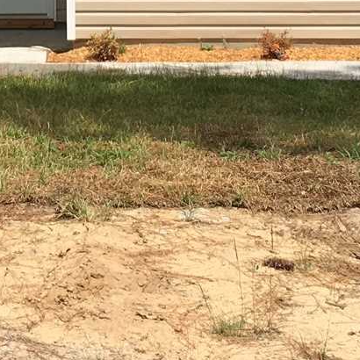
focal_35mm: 126
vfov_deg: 12.6
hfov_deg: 13.7
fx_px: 1483
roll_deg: +0.5
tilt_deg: +5.2
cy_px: -281
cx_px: 26
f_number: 2.2
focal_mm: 4.15
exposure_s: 1/1709
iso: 25
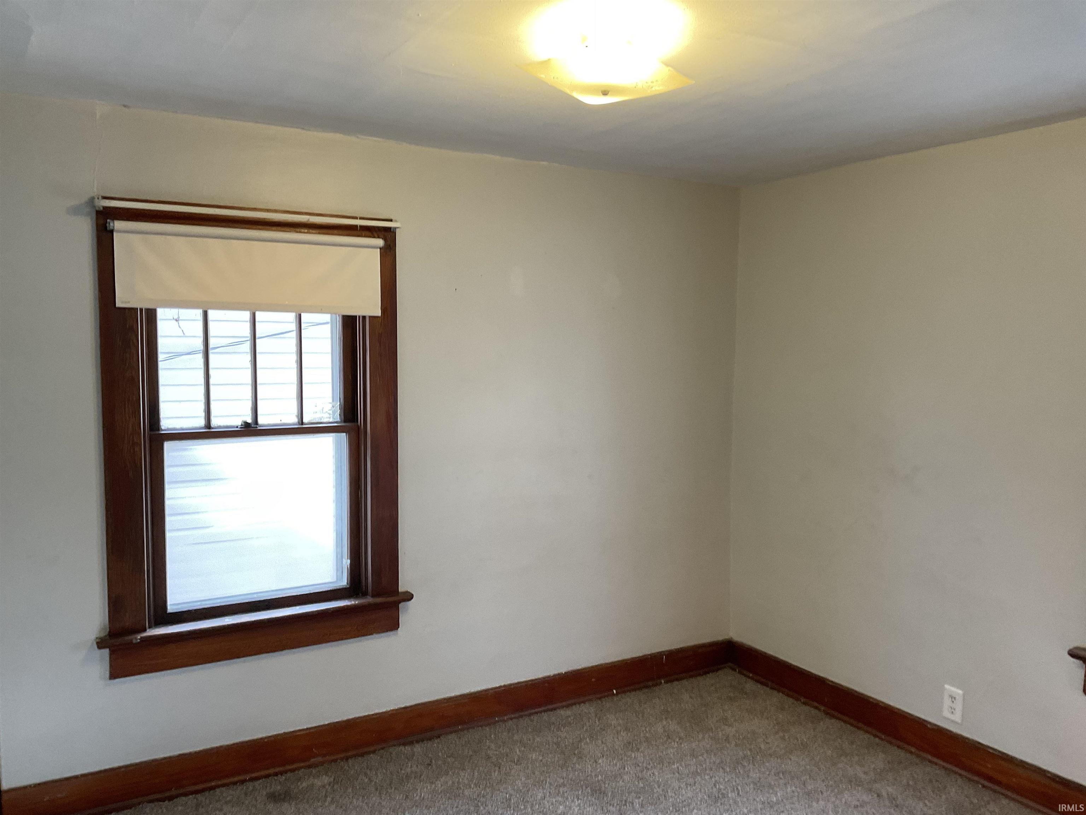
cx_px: 543
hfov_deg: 61.7
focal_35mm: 29
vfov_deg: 48.2
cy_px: 408
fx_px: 910
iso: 64
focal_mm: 3
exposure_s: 1/60
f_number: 1.8
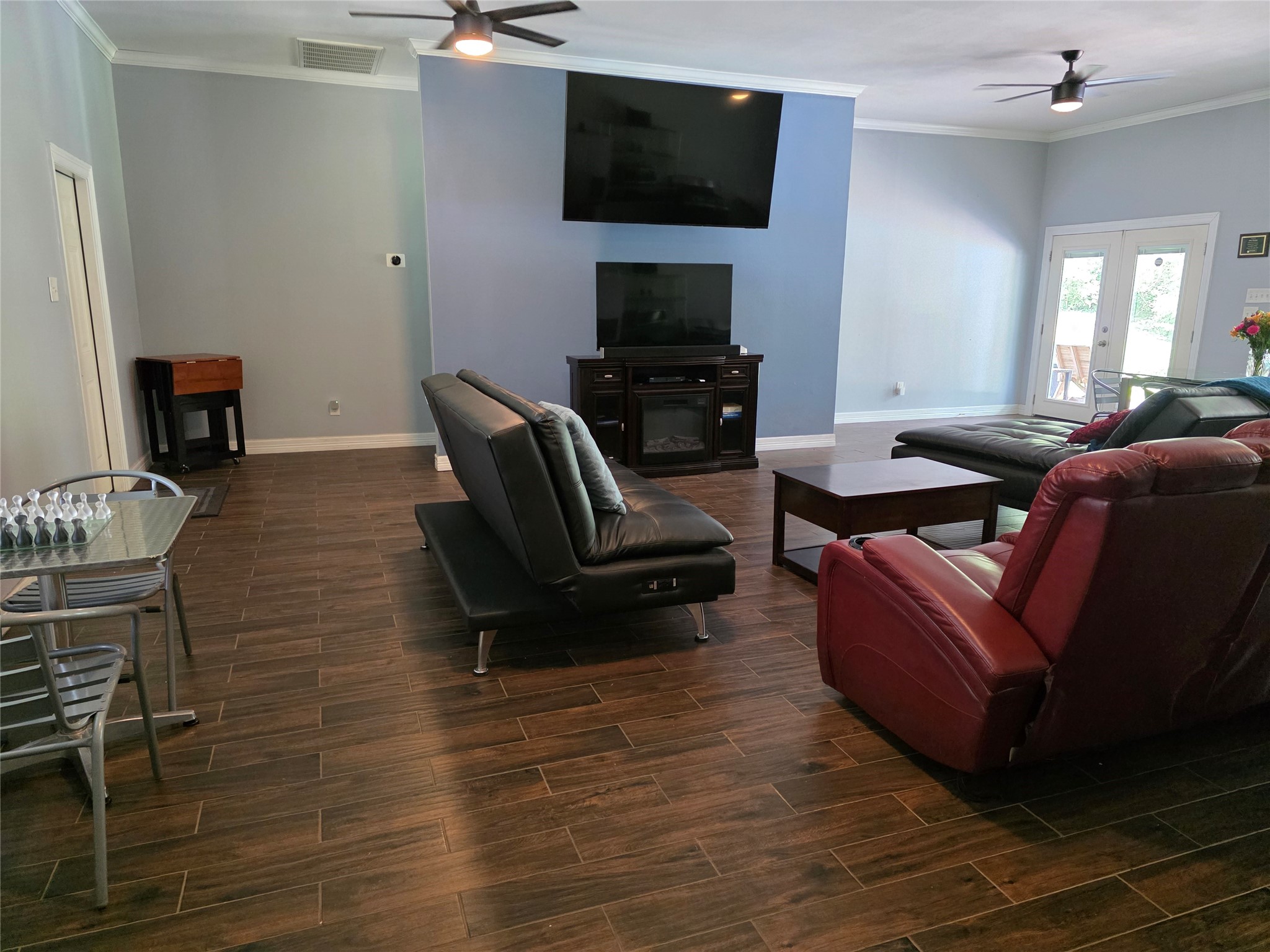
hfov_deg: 73.9
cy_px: 476
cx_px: 635
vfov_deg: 58.9
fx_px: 844
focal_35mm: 23
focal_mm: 6.3
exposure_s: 1/120
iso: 1600
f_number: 1.7
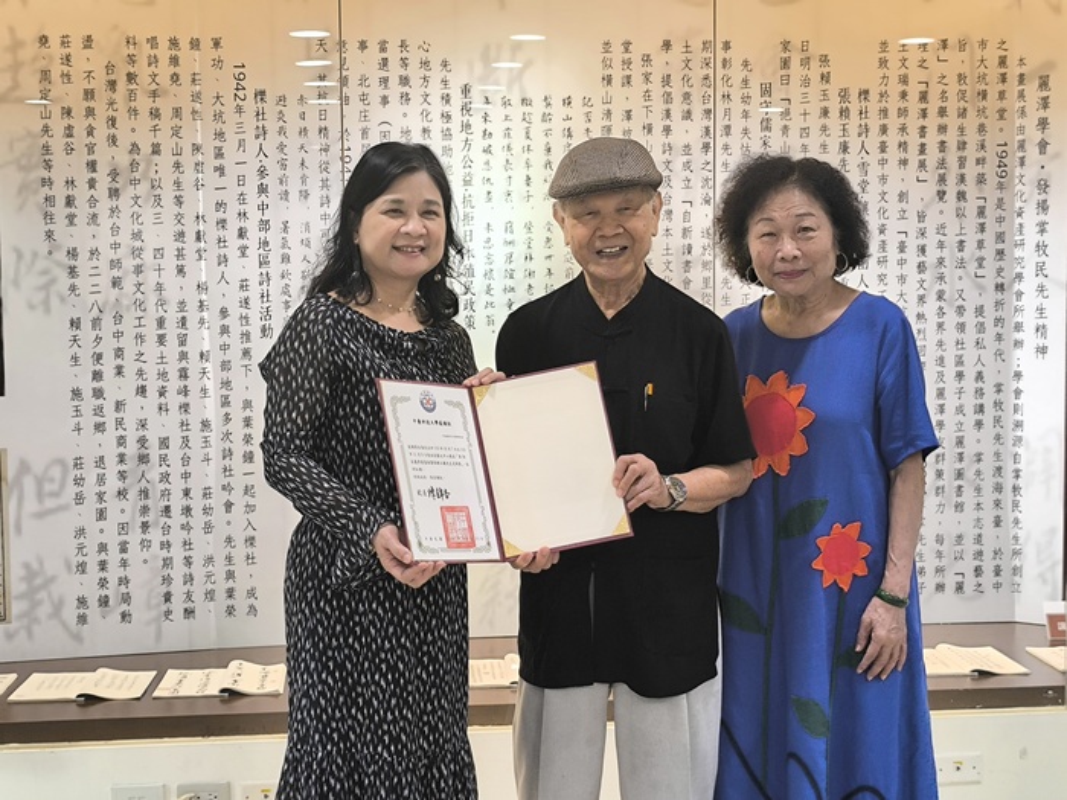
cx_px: 534
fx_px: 1726
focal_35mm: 56
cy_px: 400
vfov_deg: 26.1
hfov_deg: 34.3
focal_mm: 6.14
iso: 400
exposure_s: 1/120
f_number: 1.65
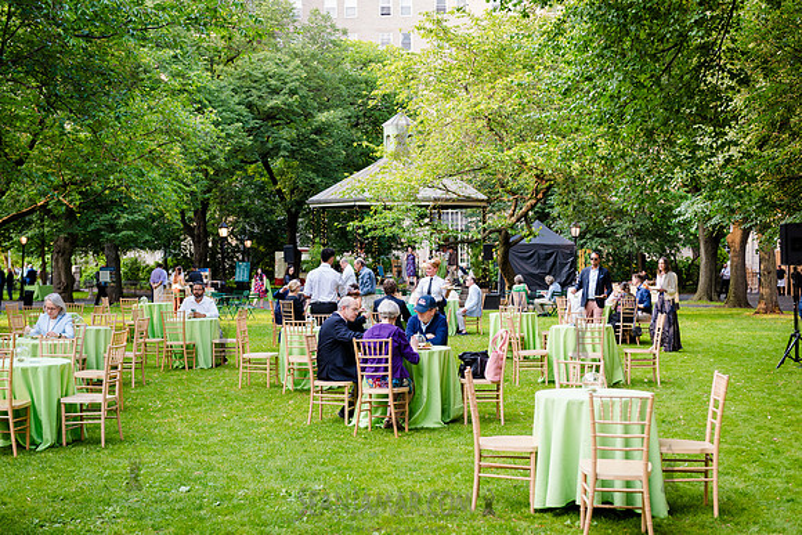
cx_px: 401
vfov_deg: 24.6
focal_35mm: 55
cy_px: 268
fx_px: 1226
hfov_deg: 36.2
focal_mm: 55
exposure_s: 1/250
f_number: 3.5
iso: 500
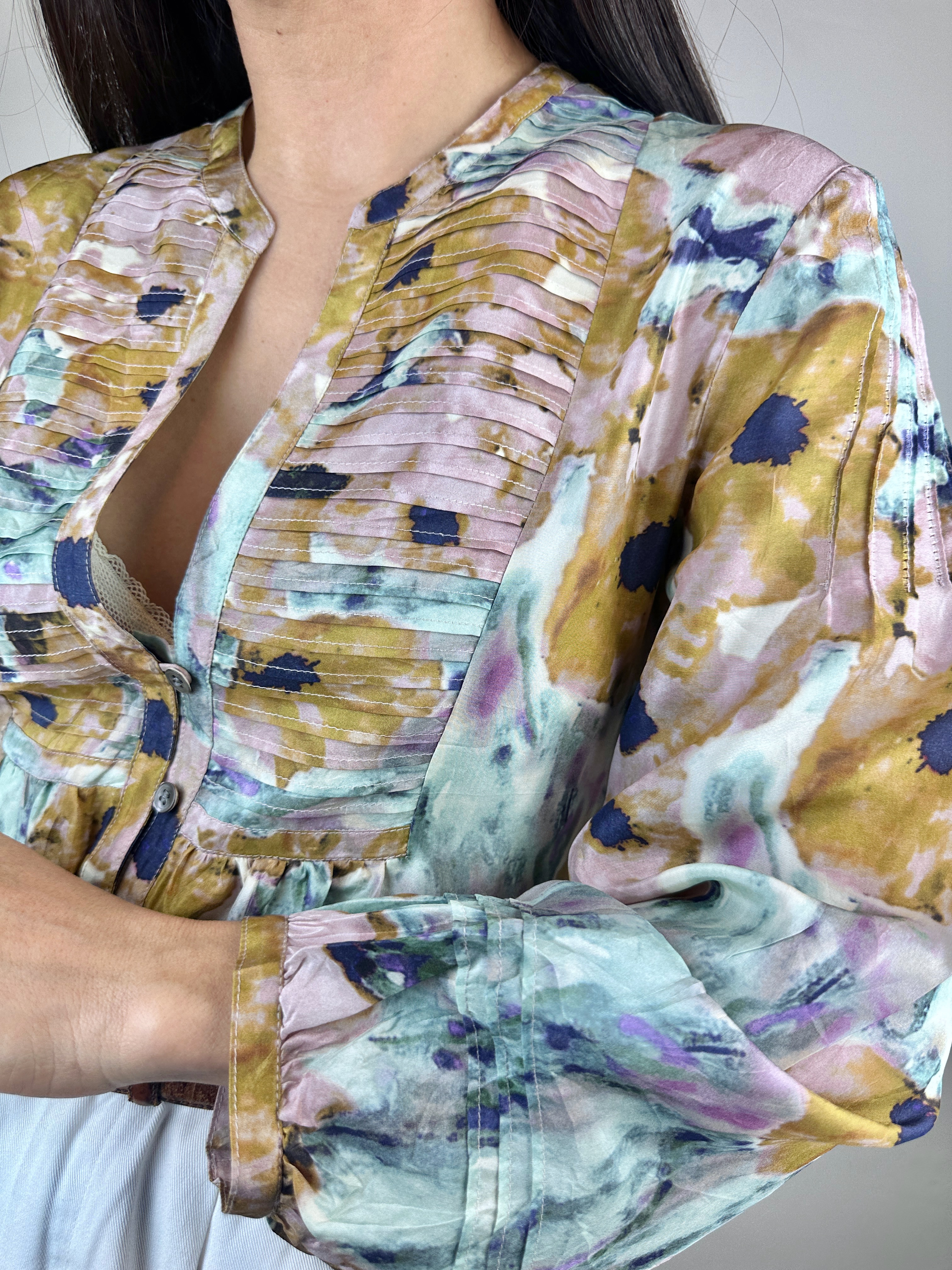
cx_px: 476
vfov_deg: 71.6
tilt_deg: -4.5
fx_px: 880
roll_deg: -1.0
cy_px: 635
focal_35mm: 24
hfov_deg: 56.8
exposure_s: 1/503
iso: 80
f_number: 1.78
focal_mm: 6.86
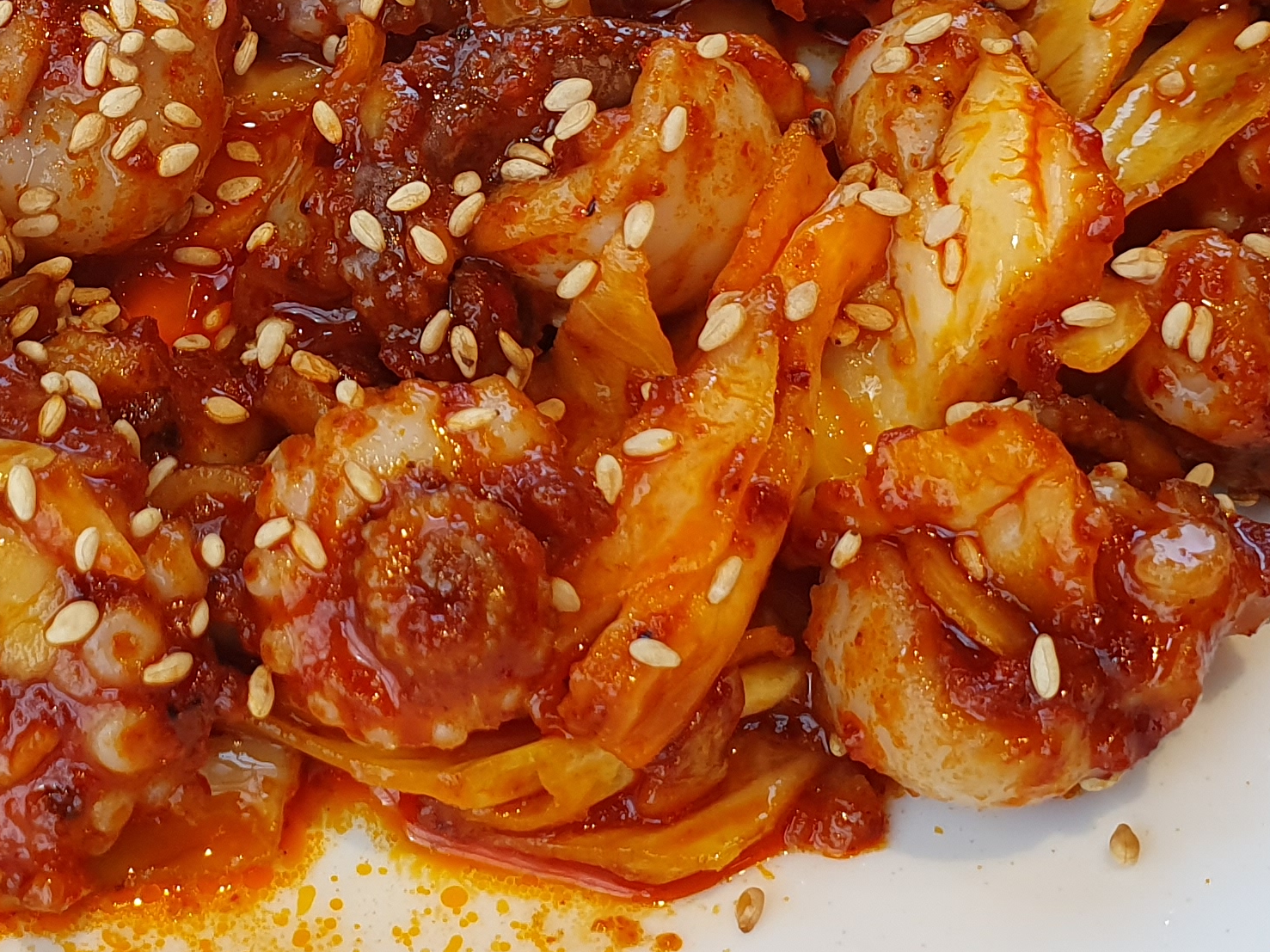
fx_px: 2604
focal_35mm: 71
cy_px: 81
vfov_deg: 20.3
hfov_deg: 26.9
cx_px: 250
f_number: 2.4
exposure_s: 1/120
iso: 100
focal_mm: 4.32
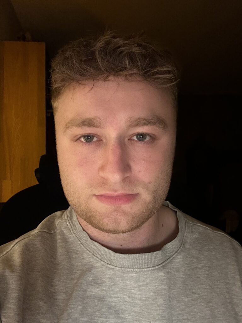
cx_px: 121
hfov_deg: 46.8
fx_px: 280
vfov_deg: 60.0
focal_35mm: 30
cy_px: 162
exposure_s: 1/25
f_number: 1.9
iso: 640
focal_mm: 2.69
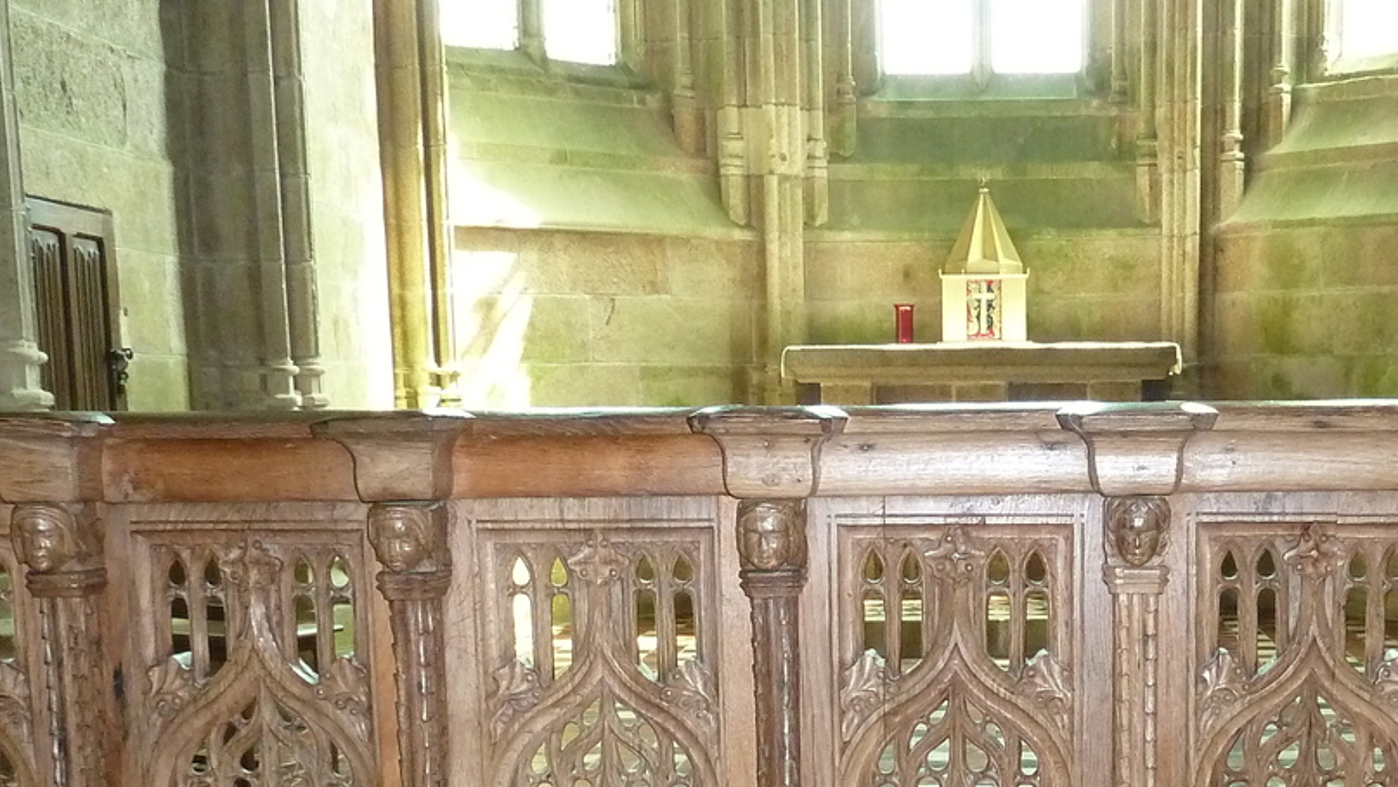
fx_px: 2002
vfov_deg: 21.4
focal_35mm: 54
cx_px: 970
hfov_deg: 37.9
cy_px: 799
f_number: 3.3
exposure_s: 1/30
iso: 320
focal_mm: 4.1
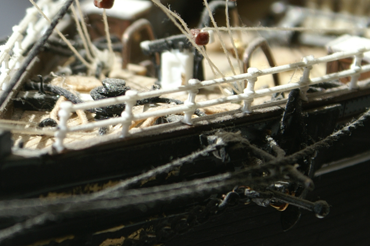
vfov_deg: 4.7
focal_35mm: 291
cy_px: 70
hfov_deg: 7.1
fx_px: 2989
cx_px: 110
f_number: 8
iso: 100
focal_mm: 70
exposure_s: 1/160
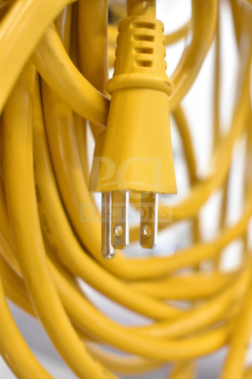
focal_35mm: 51
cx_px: 126
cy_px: 190
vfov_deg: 38.9
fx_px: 535
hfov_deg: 26.5
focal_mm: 34
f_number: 4.5
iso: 1250
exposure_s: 1/50
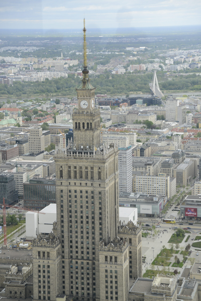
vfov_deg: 23.9
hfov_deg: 16.1
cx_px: 100
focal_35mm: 85
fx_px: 711
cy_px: 150
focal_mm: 85
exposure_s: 1/1600
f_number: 5.6
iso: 1000
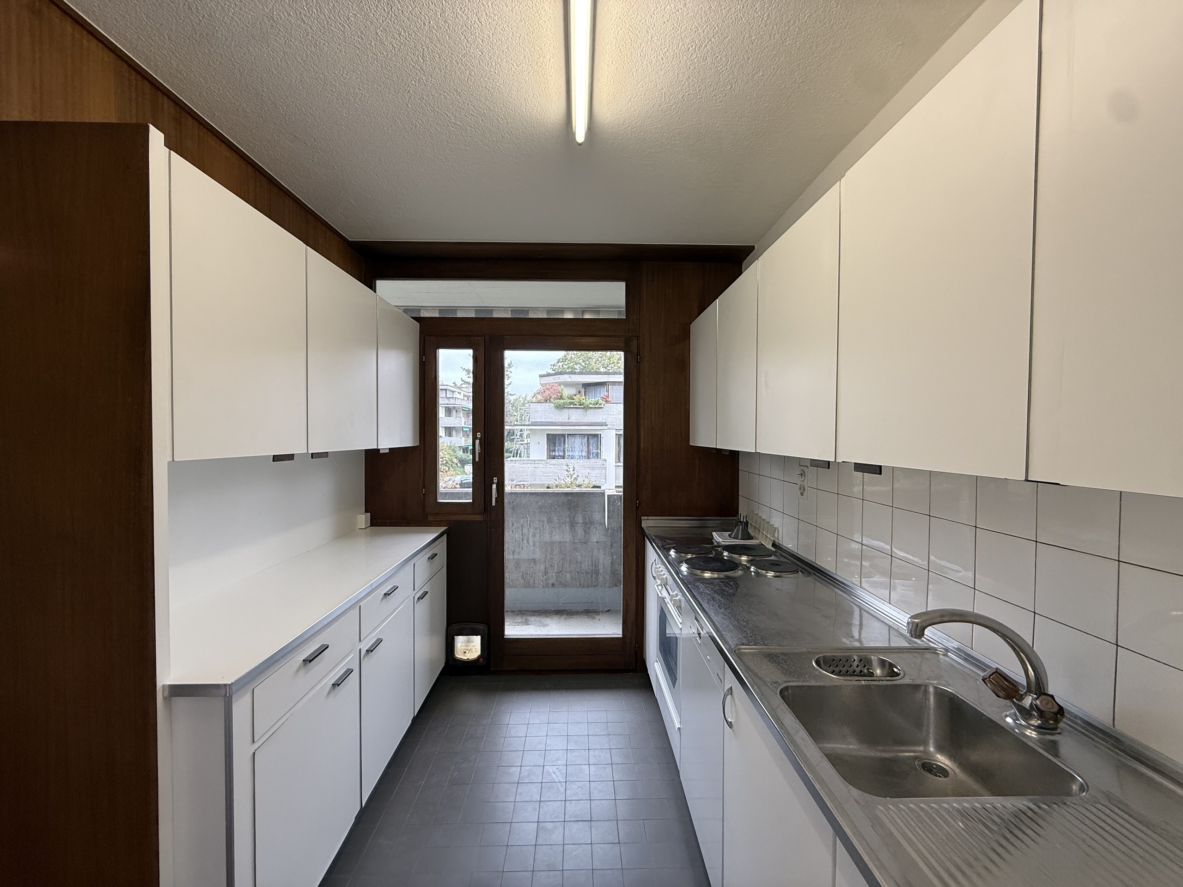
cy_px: 444
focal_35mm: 14
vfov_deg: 85.7
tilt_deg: -1.8
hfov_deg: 102.1
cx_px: 592
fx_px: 478
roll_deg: -0.7
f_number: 2.2
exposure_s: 1/100
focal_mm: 2.22
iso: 160
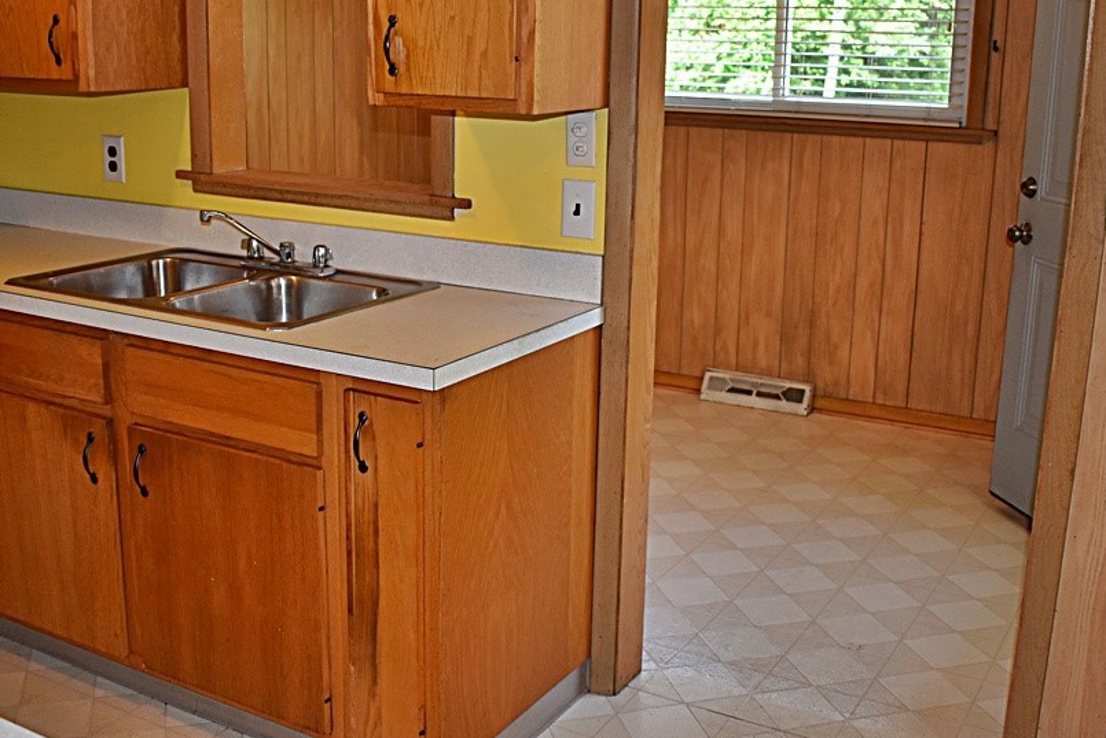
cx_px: 559
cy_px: 328
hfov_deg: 46.4
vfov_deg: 31.9
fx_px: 1290
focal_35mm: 42
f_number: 3.8
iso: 800
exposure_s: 1/200
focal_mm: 22
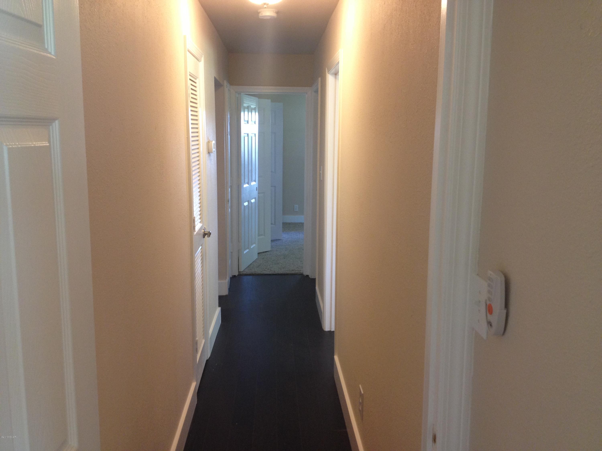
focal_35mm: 35
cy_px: 226
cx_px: 301
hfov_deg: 52.6
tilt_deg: -8.6
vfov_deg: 40.7
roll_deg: +0.0
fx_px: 609
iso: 100
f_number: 2.4
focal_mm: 4.28
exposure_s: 1/20
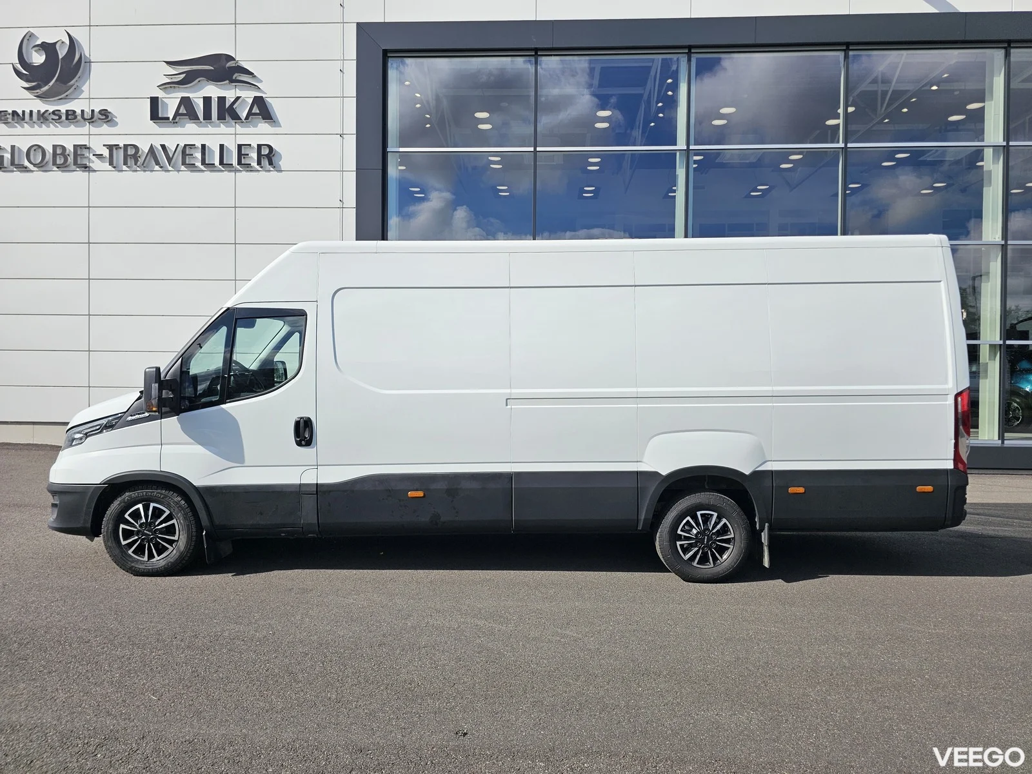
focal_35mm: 23
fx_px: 686
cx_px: 516
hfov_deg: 73.9
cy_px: 387
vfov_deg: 58.9
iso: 10
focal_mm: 6.3
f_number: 1.7
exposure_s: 1/1248
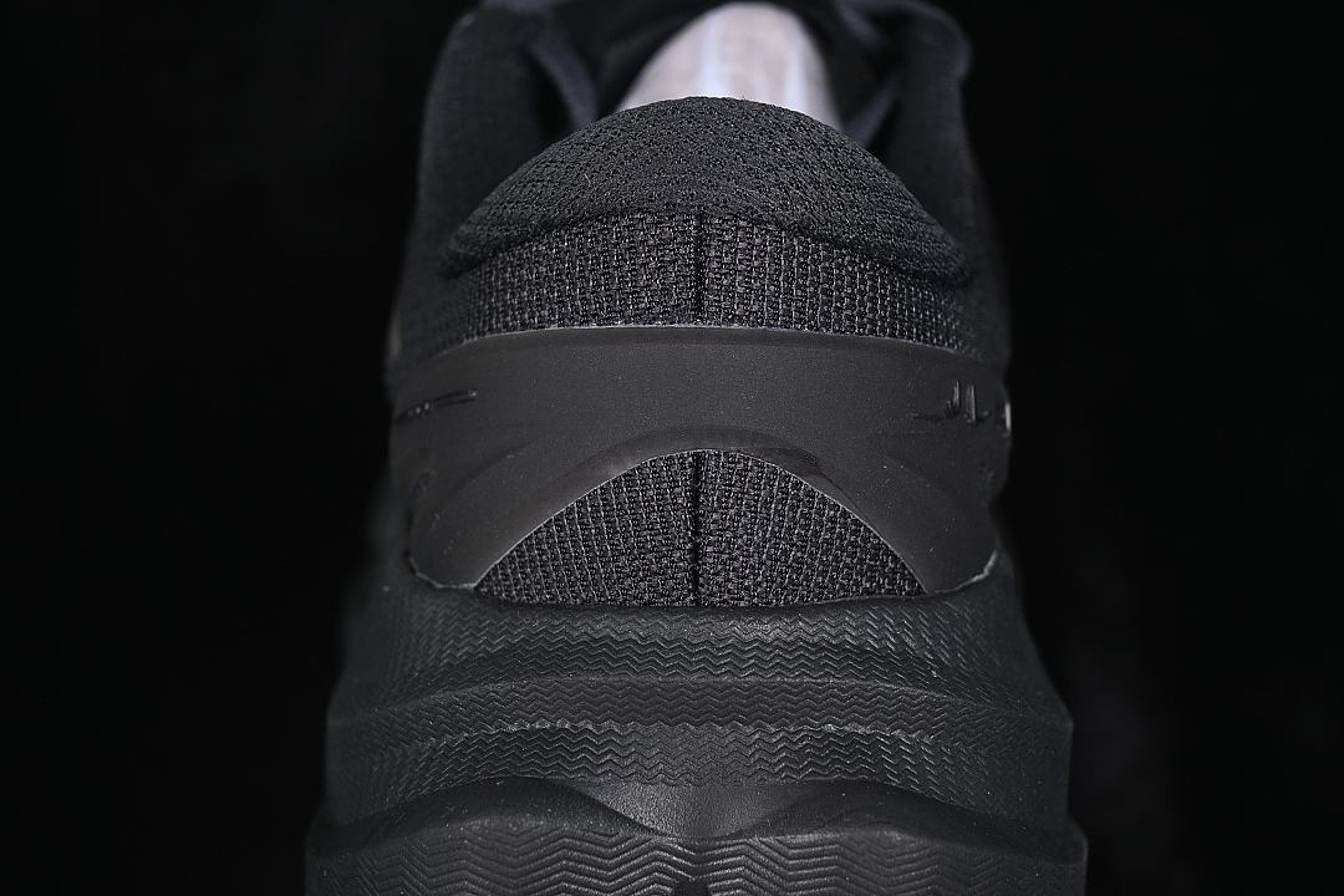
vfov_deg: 18.2
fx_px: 2800
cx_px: 672
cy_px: 448
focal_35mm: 75
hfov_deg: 27.0
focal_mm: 50
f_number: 6.3
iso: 160
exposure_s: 1/60
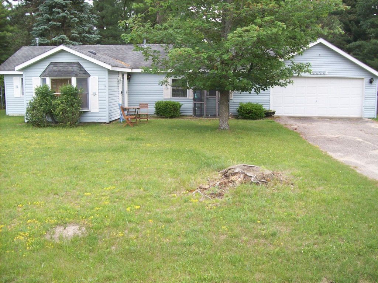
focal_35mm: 36
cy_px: 142
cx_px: 189
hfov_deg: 51.4
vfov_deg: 39.7
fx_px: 393
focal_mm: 6
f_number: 2.7
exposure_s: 1/192
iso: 80
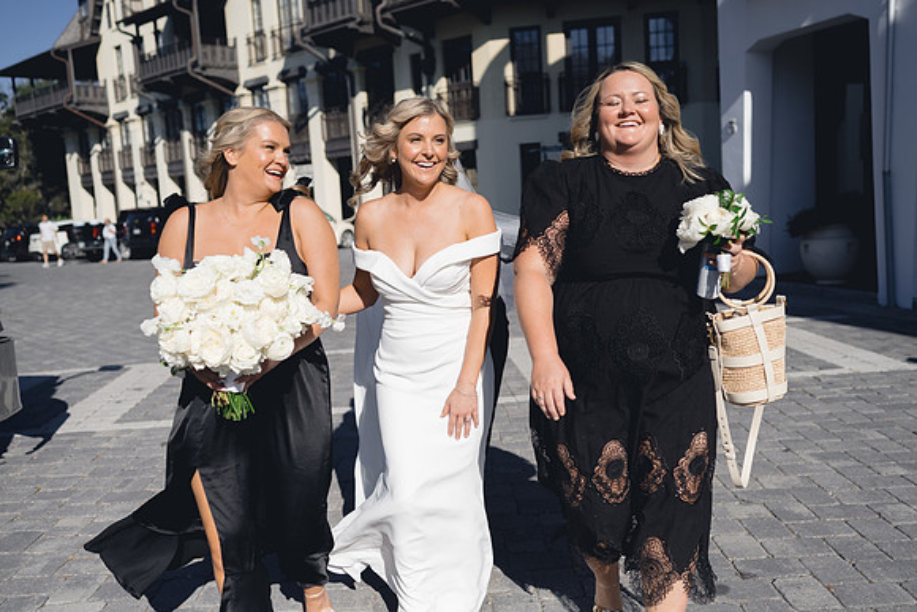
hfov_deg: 54.4
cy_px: 306
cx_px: 458
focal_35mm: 35
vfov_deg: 37.9
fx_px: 892
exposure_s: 1/4000
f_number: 2.8
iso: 80
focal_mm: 35
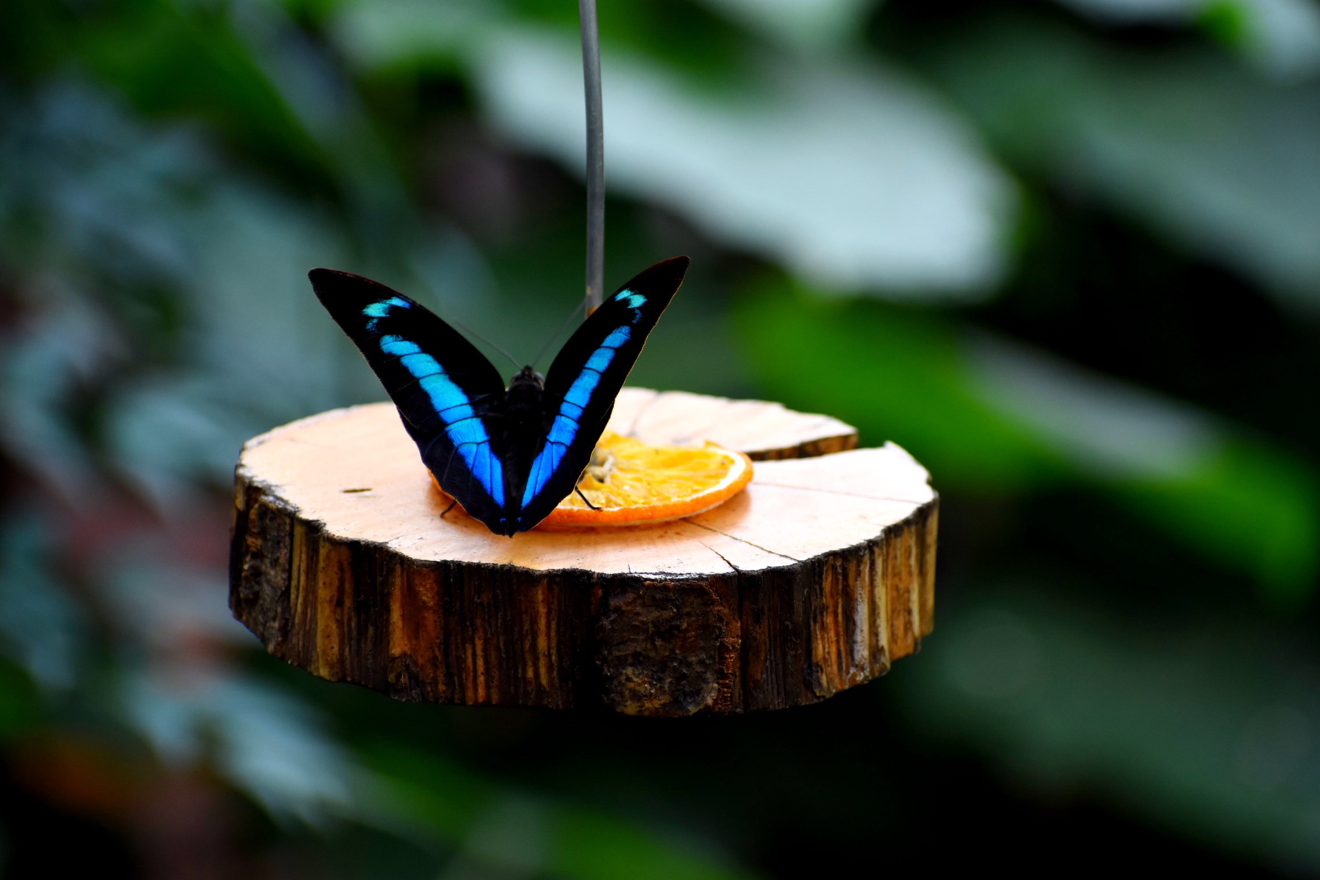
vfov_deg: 5.4
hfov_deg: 8.0
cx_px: 659
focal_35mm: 256
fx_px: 9386
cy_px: 441
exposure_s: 1/320
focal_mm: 170
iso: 800
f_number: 5.6
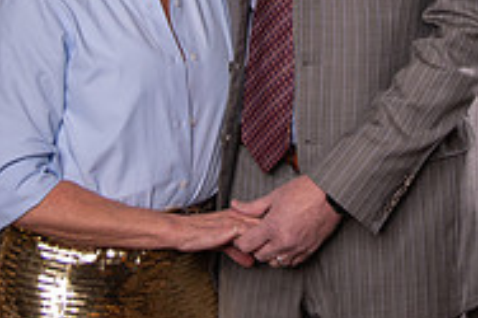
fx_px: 1486
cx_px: 329
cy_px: -173
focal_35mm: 112
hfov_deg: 18.2
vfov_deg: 11.6
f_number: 4
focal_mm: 30
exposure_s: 1/250
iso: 1600
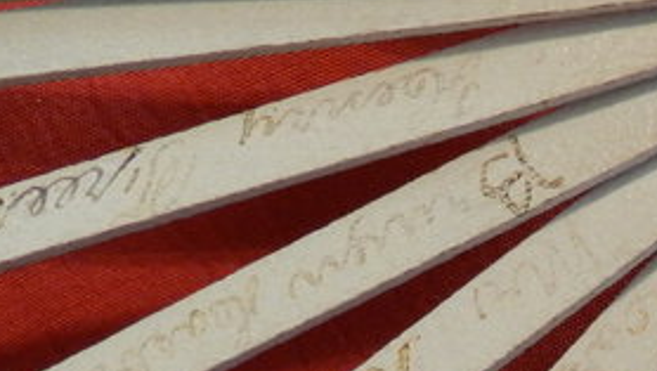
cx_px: 934
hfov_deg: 24.2
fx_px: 1256
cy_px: 605
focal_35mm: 72
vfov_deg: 15.2
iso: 400
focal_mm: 4
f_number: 3.4
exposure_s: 1/20
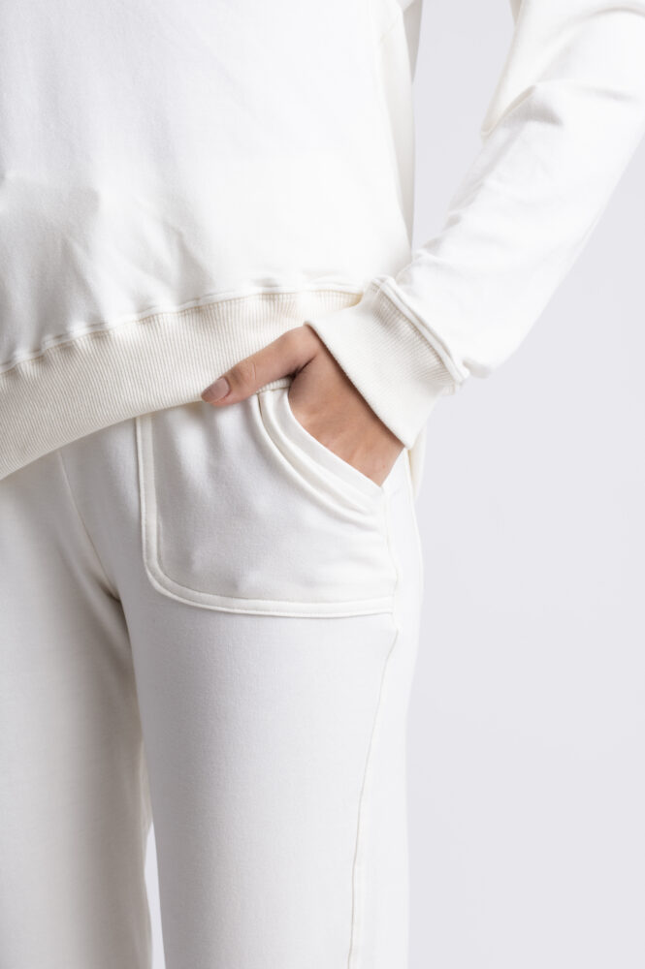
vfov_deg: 28.9
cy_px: 484
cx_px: 322
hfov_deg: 19.4
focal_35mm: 70
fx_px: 1884
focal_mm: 70
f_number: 11
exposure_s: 1/125
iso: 125
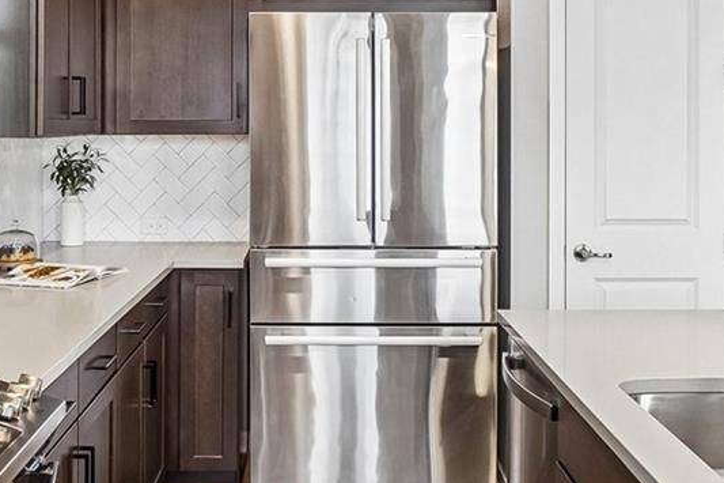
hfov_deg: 36.9
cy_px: 135
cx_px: 331
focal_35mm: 54
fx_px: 1086
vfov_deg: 24.8
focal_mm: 12
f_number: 8
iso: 400
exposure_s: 1/8
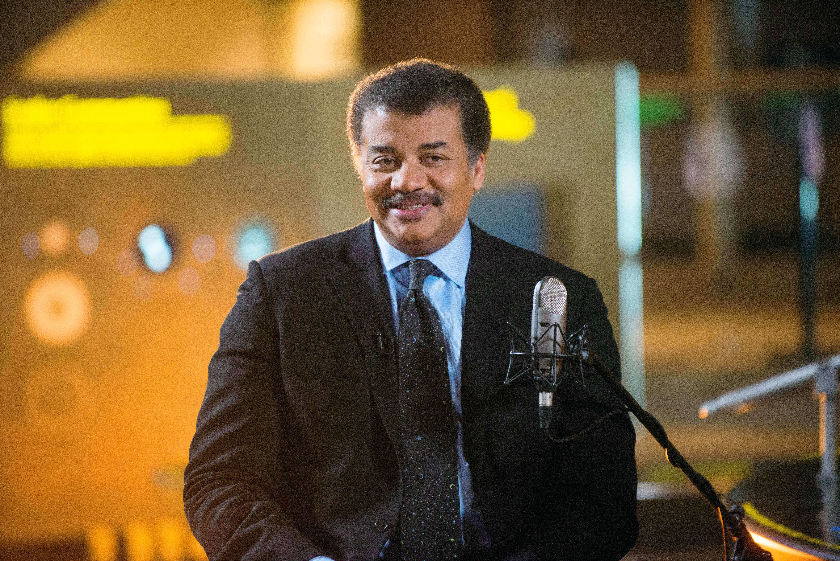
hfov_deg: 10.3
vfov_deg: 6.9
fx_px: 4668
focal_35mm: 200
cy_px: 280
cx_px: 420
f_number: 2.8
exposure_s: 1/100
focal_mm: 200
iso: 2000
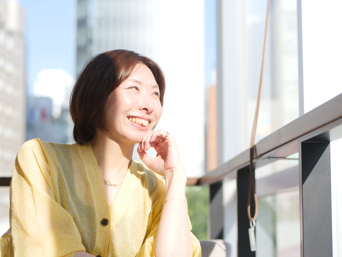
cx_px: 171
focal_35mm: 86
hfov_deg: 22.8
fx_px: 850
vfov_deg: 17.2
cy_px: 128
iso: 200
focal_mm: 43
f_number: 2.2
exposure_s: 1/1600
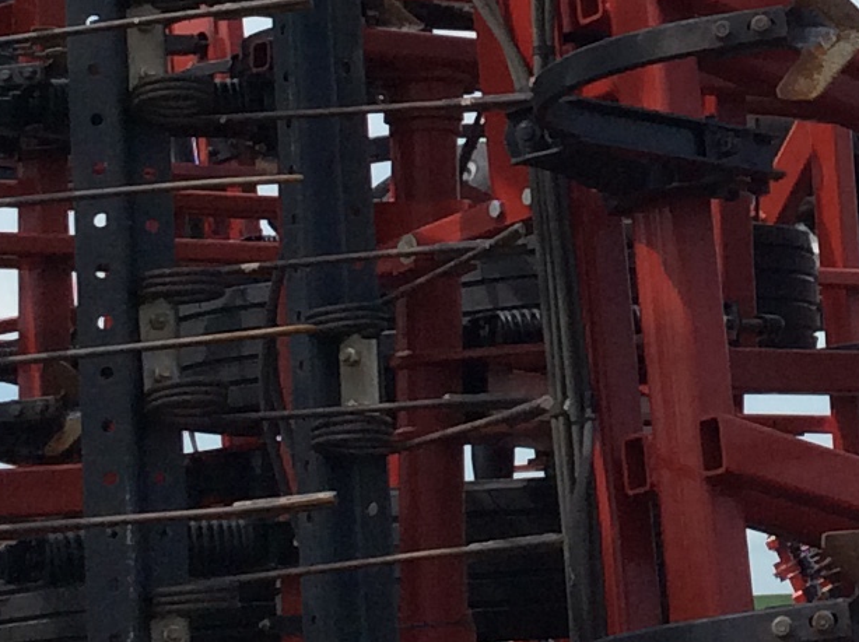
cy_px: -129
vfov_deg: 10.8
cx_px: 853
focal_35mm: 135
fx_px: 3346
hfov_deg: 14.4
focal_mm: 3.3
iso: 32
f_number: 2.4
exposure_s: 1/1908
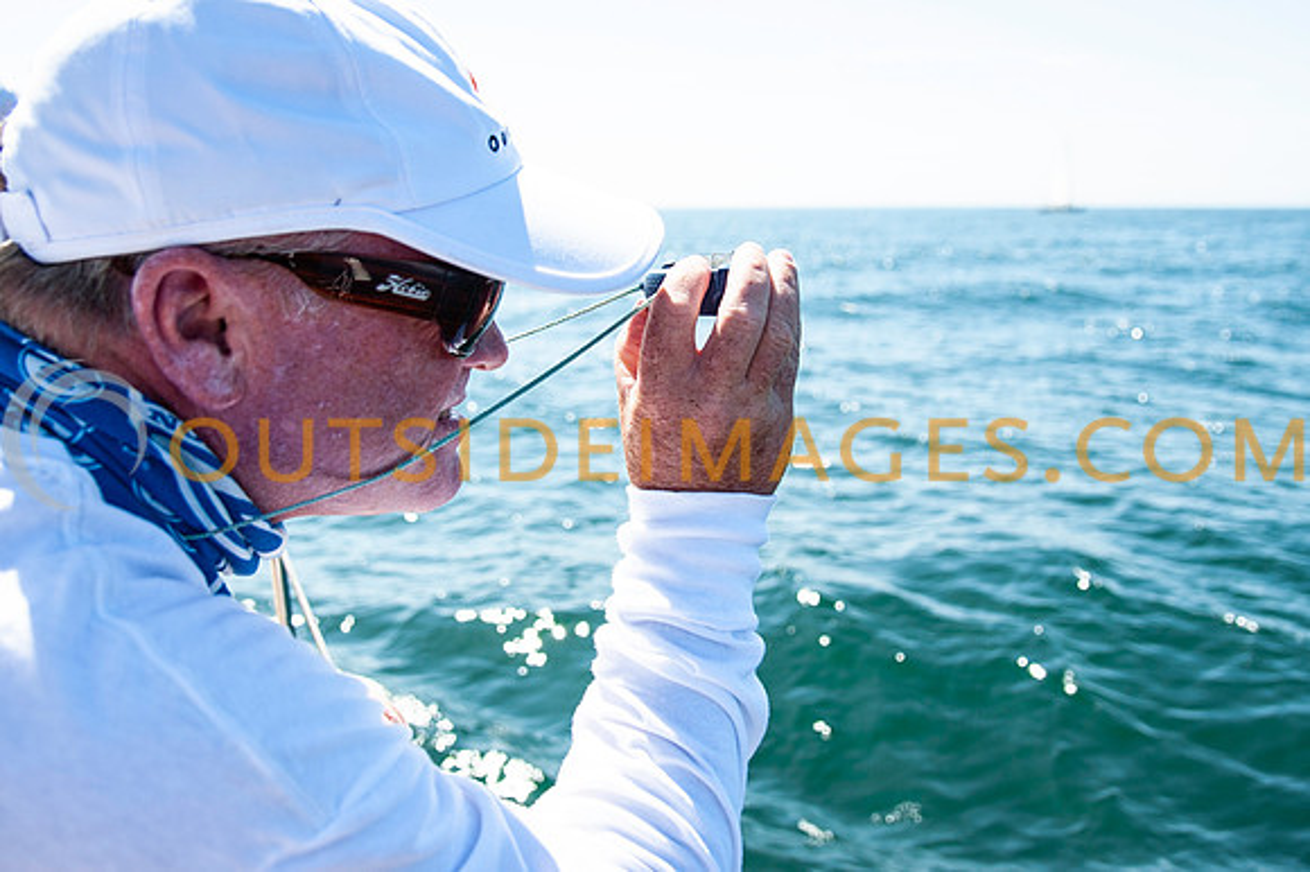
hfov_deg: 59.2
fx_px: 1153
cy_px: 331
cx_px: 641
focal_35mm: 32
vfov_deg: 41.2
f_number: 4
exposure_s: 1/2000
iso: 250
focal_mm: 24
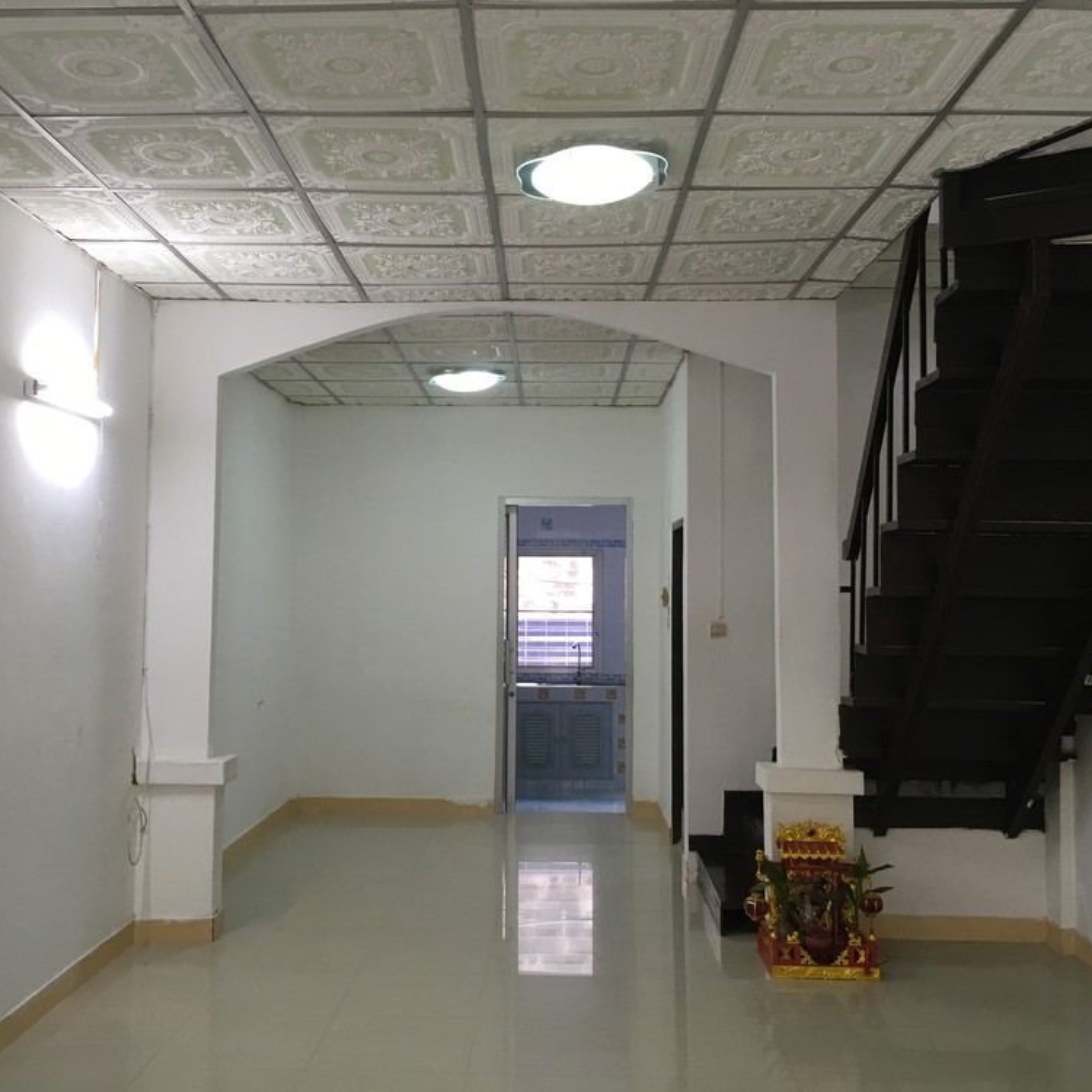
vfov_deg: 47.2
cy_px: 534
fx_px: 1249
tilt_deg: +0.7
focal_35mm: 35
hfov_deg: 47.2
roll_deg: -0.2
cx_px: 507
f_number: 2.2
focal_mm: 4.15
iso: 100
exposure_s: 1/33
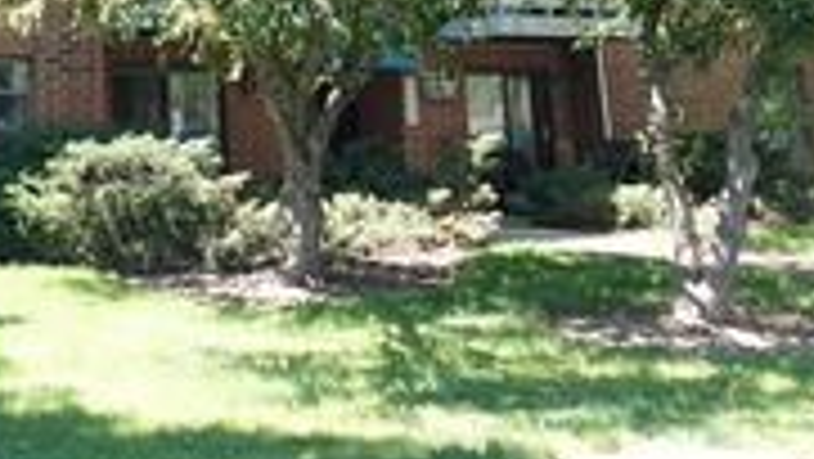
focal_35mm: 58
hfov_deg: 34.5
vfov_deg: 18.7
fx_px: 1252
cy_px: -200
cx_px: 121
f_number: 2
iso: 125
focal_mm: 7.6
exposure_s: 1/320
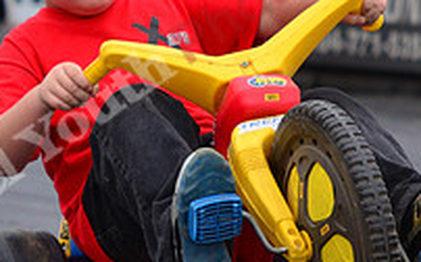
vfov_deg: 1.5
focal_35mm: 876
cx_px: 208
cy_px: 46
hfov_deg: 2.4
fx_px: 10045
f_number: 5.6
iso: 1000
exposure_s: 1/2000
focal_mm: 200
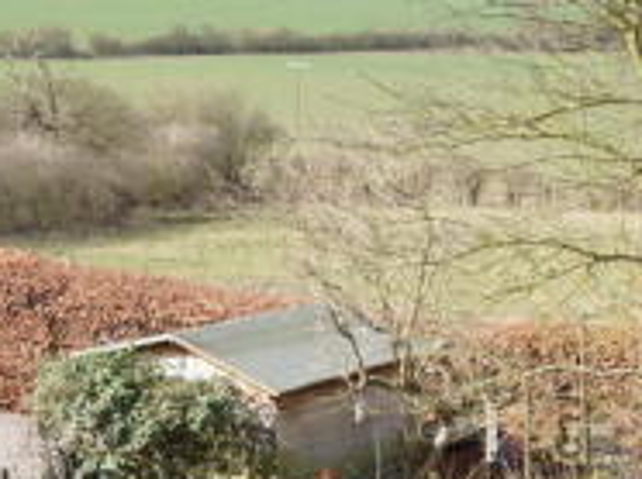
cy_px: 365
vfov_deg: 12.1
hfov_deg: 16.2
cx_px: 397
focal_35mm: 122
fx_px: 2260
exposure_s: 1/125
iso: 100
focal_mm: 24
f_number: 8
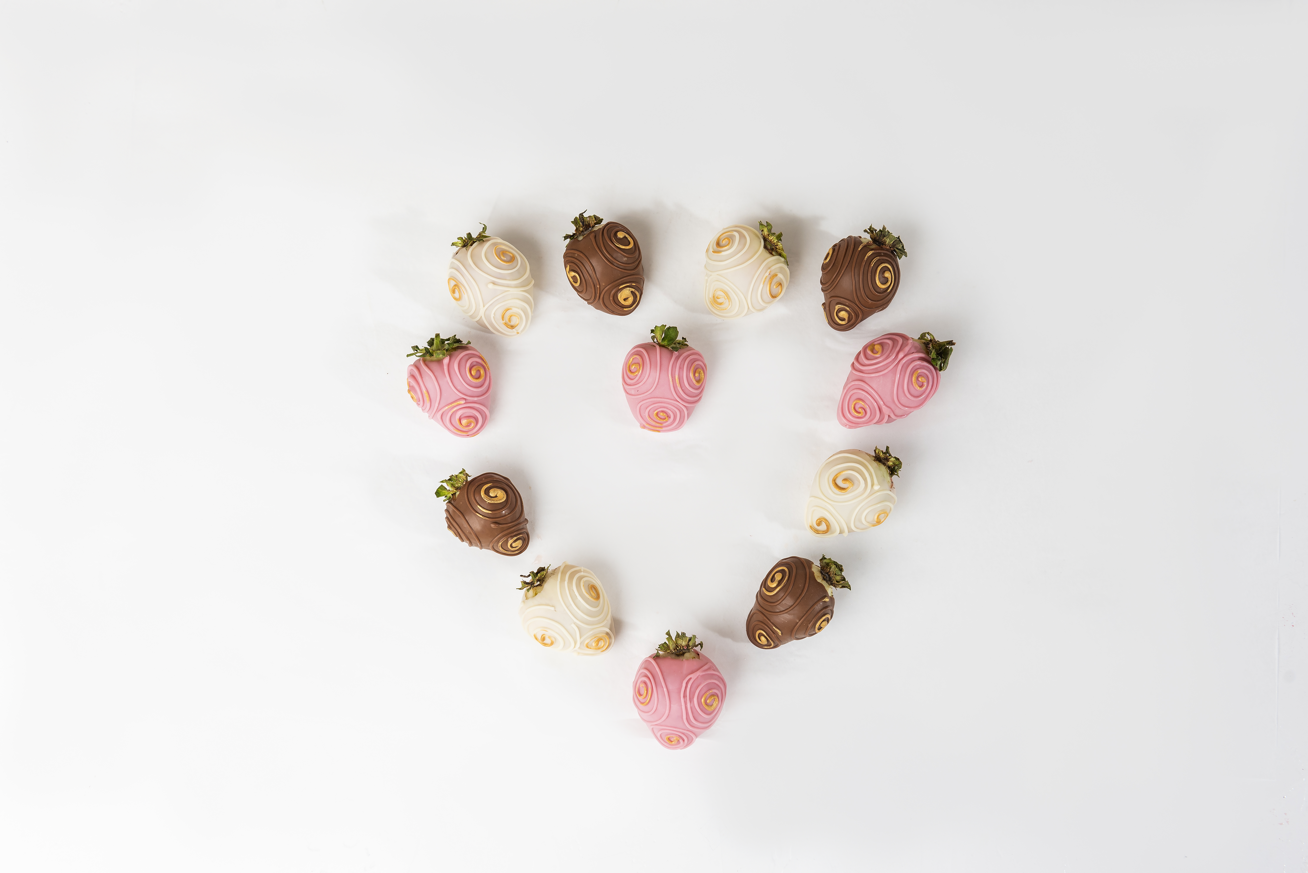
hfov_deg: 48.4
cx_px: 654
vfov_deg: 33.4
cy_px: 436
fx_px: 1454
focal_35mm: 40
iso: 100
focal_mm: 40
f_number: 8
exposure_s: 1/160
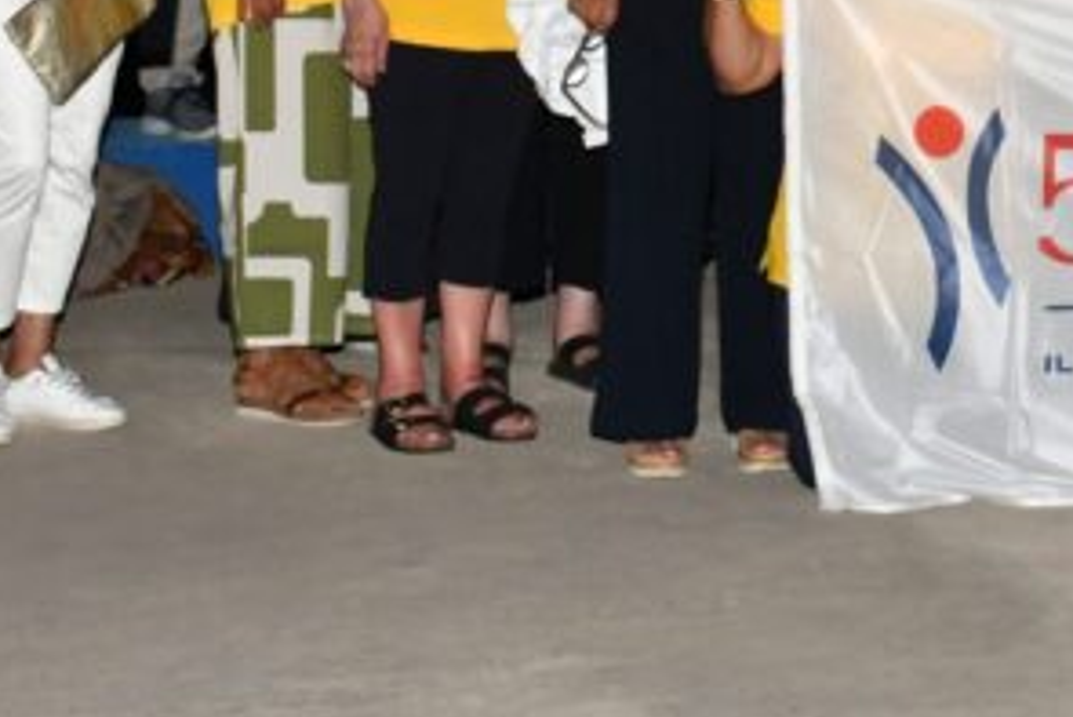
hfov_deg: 13.9
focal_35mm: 142
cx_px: 1386
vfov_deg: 9.5
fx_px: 4234
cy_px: -162
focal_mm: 30
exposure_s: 1/200
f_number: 9
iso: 1250
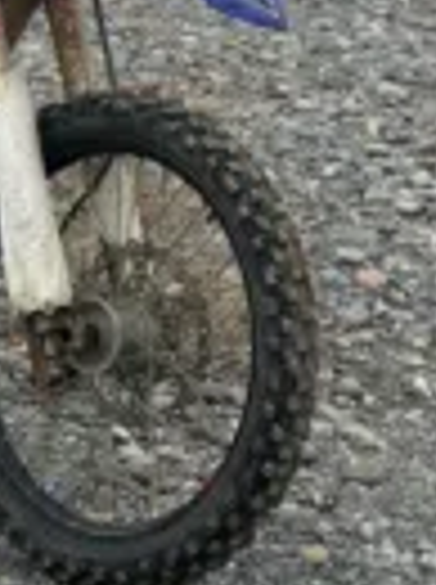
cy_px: -171
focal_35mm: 148
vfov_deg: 12.9
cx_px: -36
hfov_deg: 9.9
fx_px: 2494
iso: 64
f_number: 1.78
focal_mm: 6.86
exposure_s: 1/2976
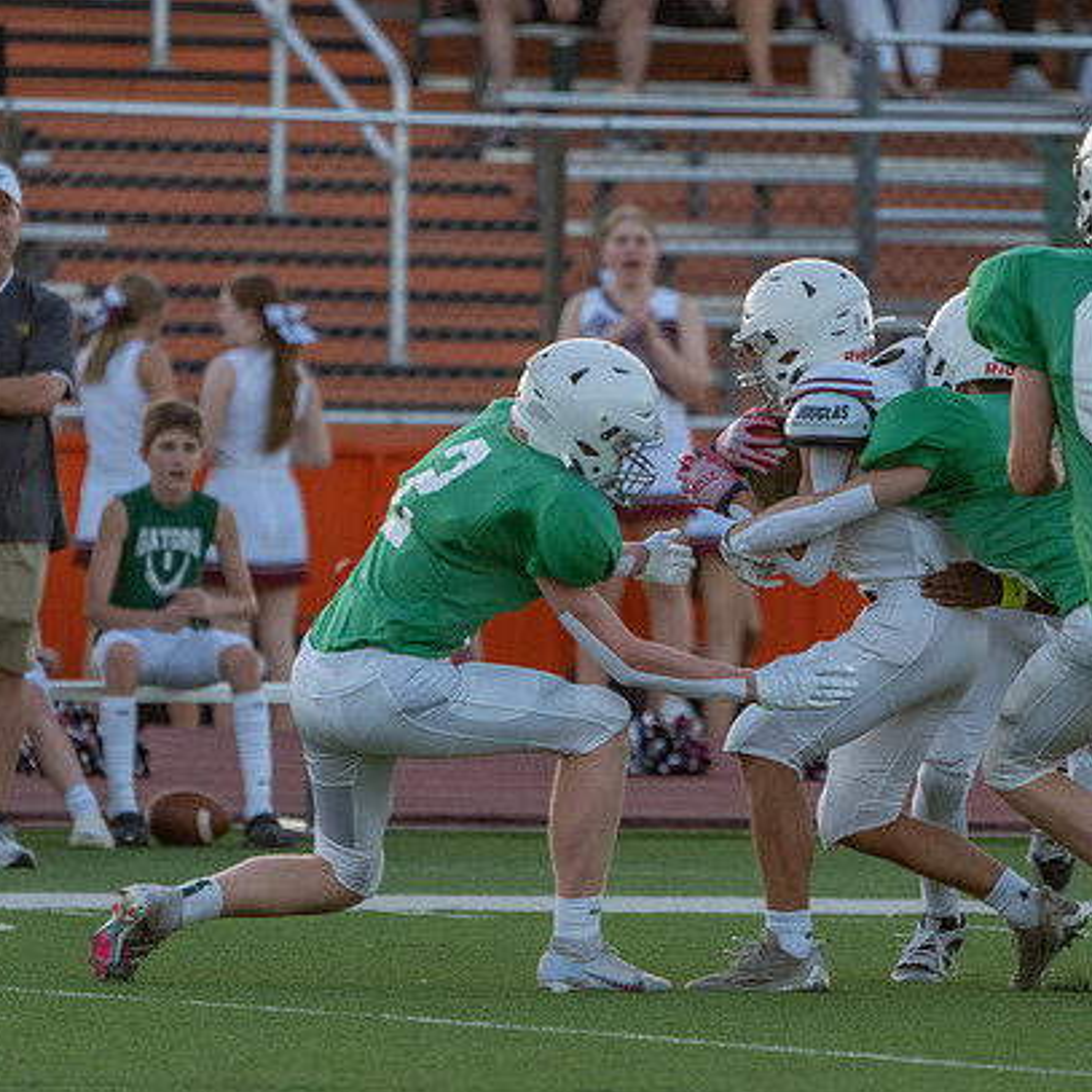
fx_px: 23520
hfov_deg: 2.7
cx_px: 781
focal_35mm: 659
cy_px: 643
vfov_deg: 2.7
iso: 1600
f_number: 5.6
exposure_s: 1/1250
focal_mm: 400
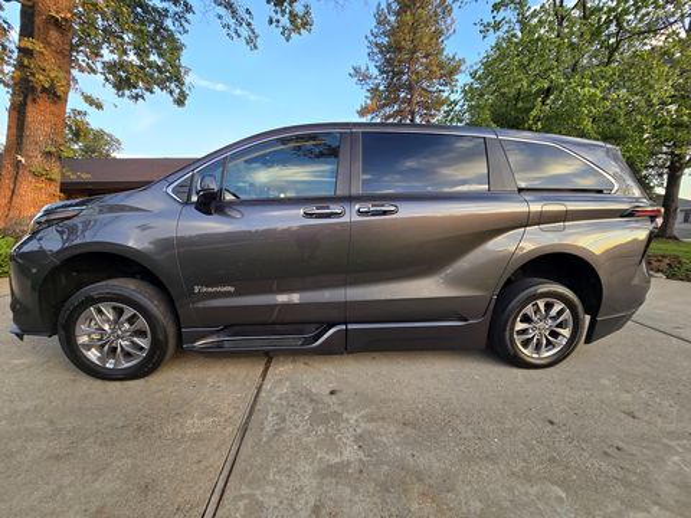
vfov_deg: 89.9
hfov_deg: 106.2
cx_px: 346
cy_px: 259
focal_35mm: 13
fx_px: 260
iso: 64
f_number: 2.2
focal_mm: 2.2
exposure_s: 1/60
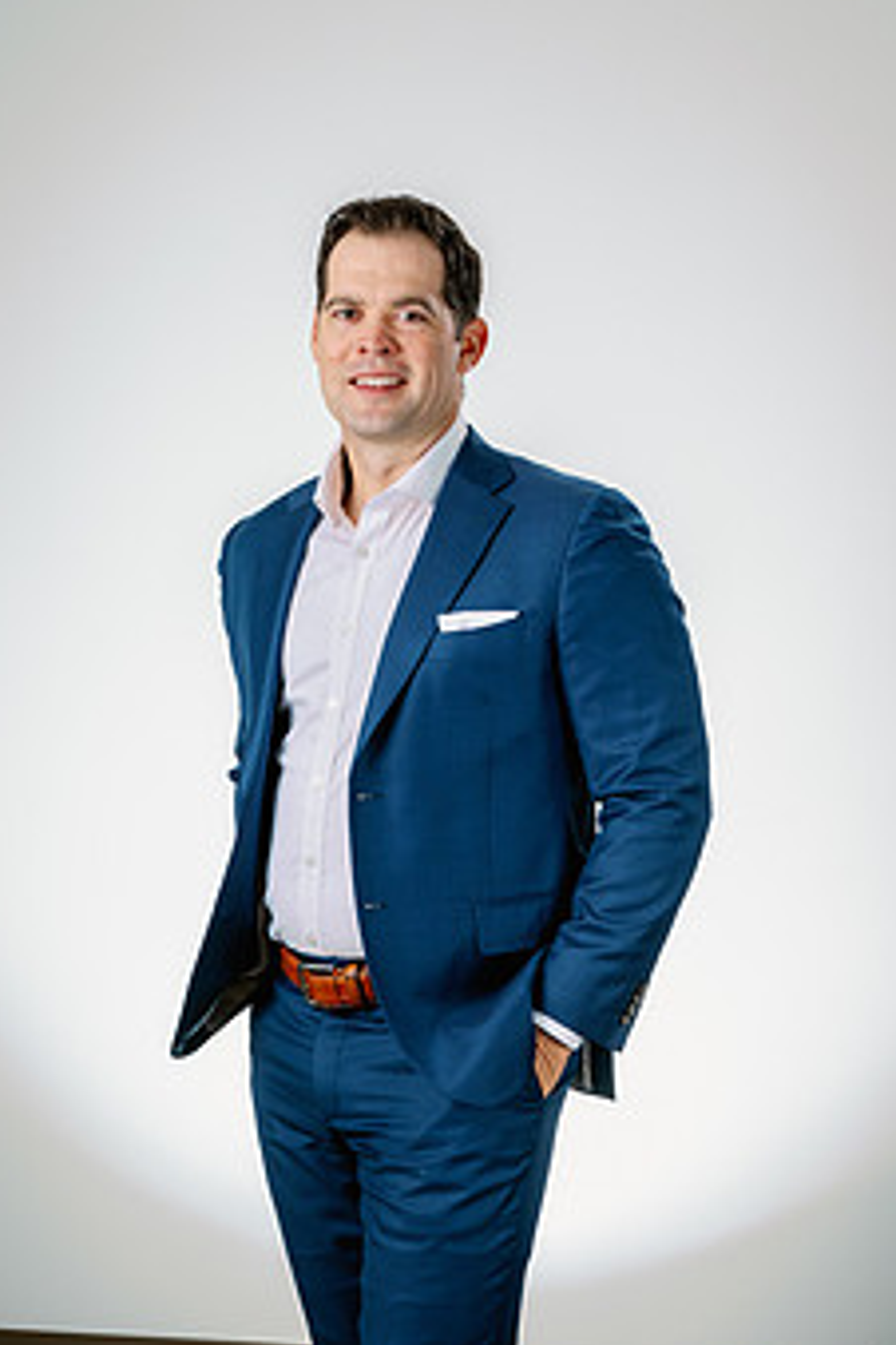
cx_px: 412
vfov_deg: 27.6
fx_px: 2725
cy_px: 805
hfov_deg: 18.7
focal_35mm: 73
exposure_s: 1/160
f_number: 8
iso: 125
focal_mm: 55
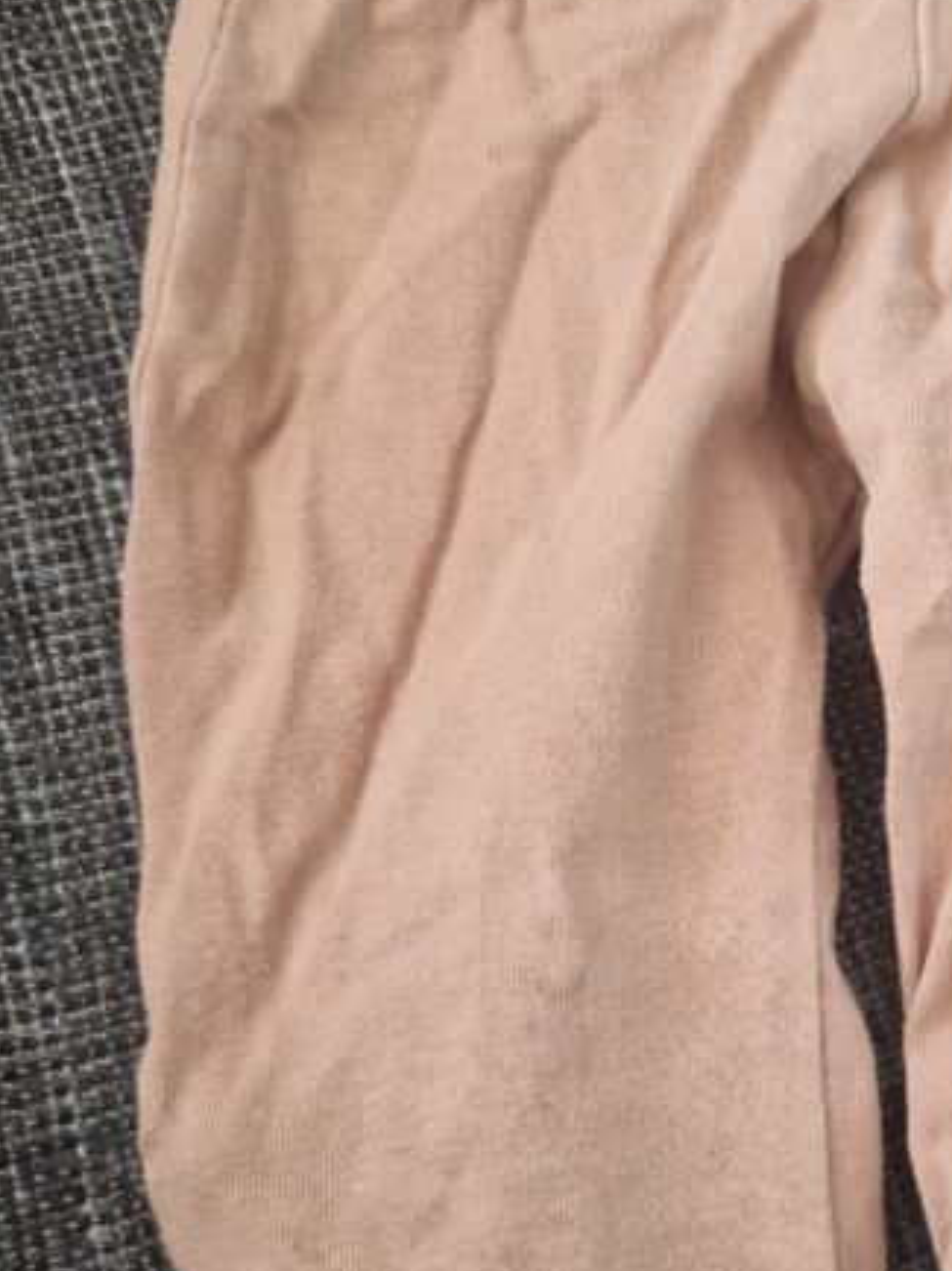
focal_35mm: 53
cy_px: 694
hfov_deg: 26.5
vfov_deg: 36.2
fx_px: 1945
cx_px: 876
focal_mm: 5.4
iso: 1000
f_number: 1.8
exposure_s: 1/100
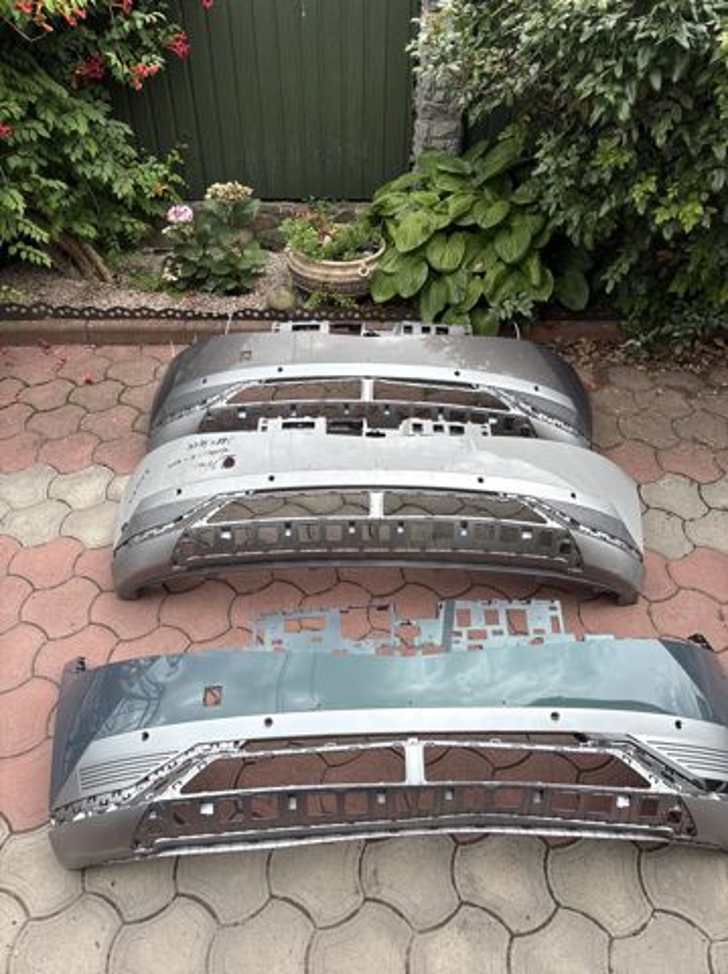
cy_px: 487
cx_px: 364
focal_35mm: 26
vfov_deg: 67.4
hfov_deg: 53.0
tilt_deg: -40.6
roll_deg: -0.7
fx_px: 730
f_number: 1.6
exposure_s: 1/884
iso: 50
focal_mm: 5.96
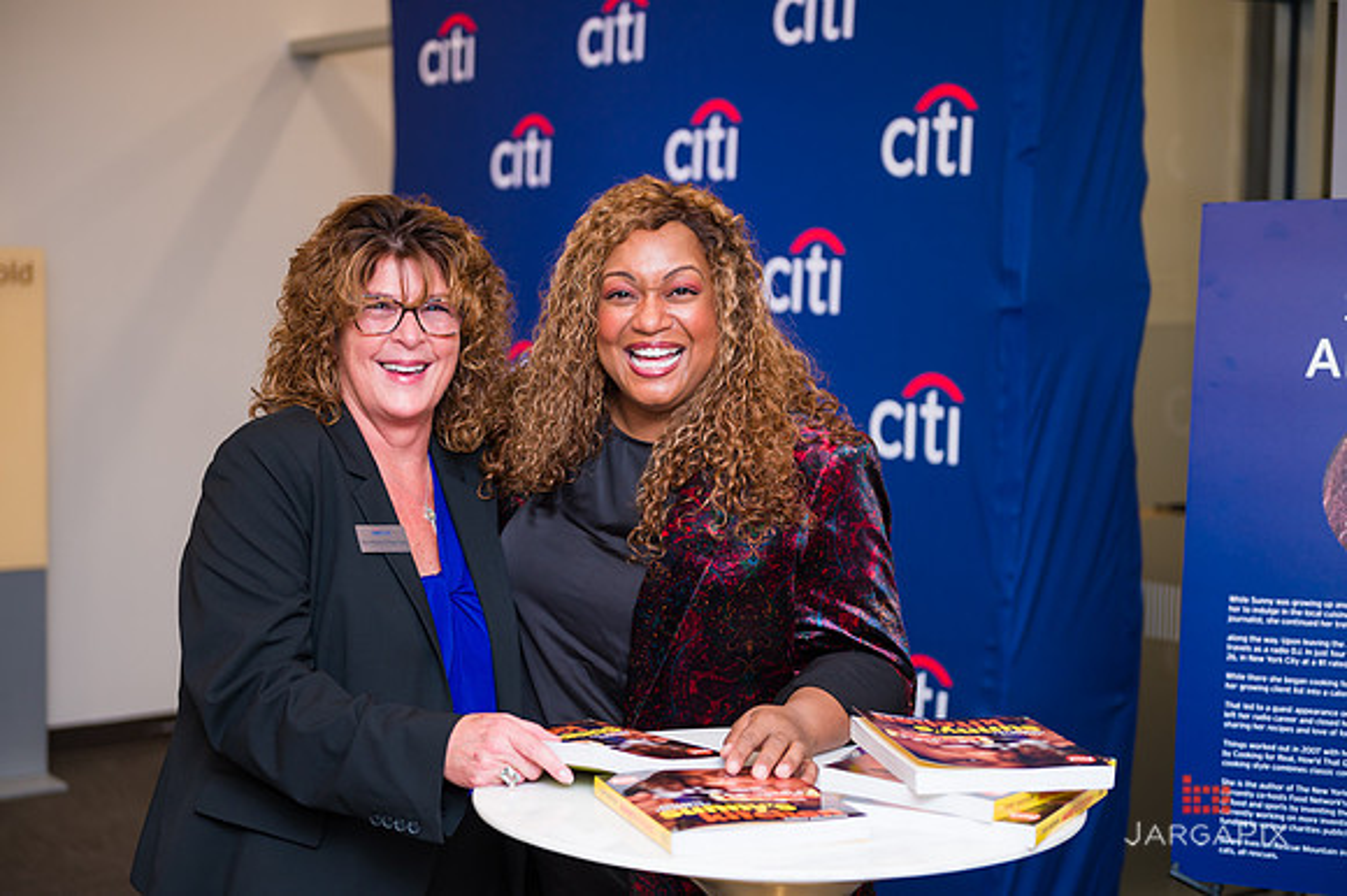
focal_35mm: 60
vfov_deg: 22.6
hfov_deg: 33.4
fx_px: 2244
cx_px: 674
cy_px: 448
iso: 400
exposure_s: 1/200
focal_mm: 60
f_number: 3.2
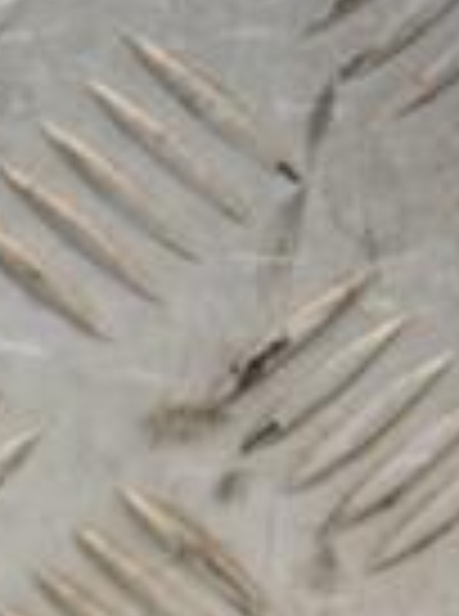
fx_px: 9006
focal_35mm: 507
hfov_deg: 2.9
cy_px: 733
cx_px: -878
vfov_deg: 3.9
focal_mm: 80
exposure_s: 1/160
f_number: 5.3
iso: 800
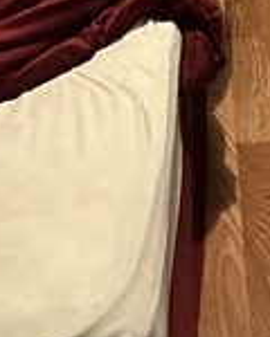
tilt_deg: -12.5
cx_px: 274
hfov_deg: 16.4
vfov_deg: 15.6
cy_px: -371
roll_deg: -0.5
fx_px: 919
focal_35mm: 92
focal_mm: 2.22
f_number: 2.2
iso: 640
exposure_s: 1/60
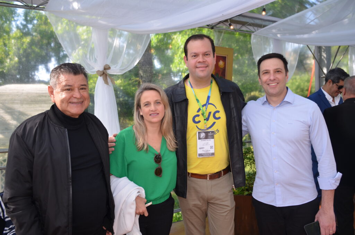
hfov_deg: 62.0
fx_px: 295
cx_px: 178
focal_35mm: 30
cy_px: 118
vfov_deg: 43.4
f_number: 4
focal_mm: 20
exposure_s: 1/250
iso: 180
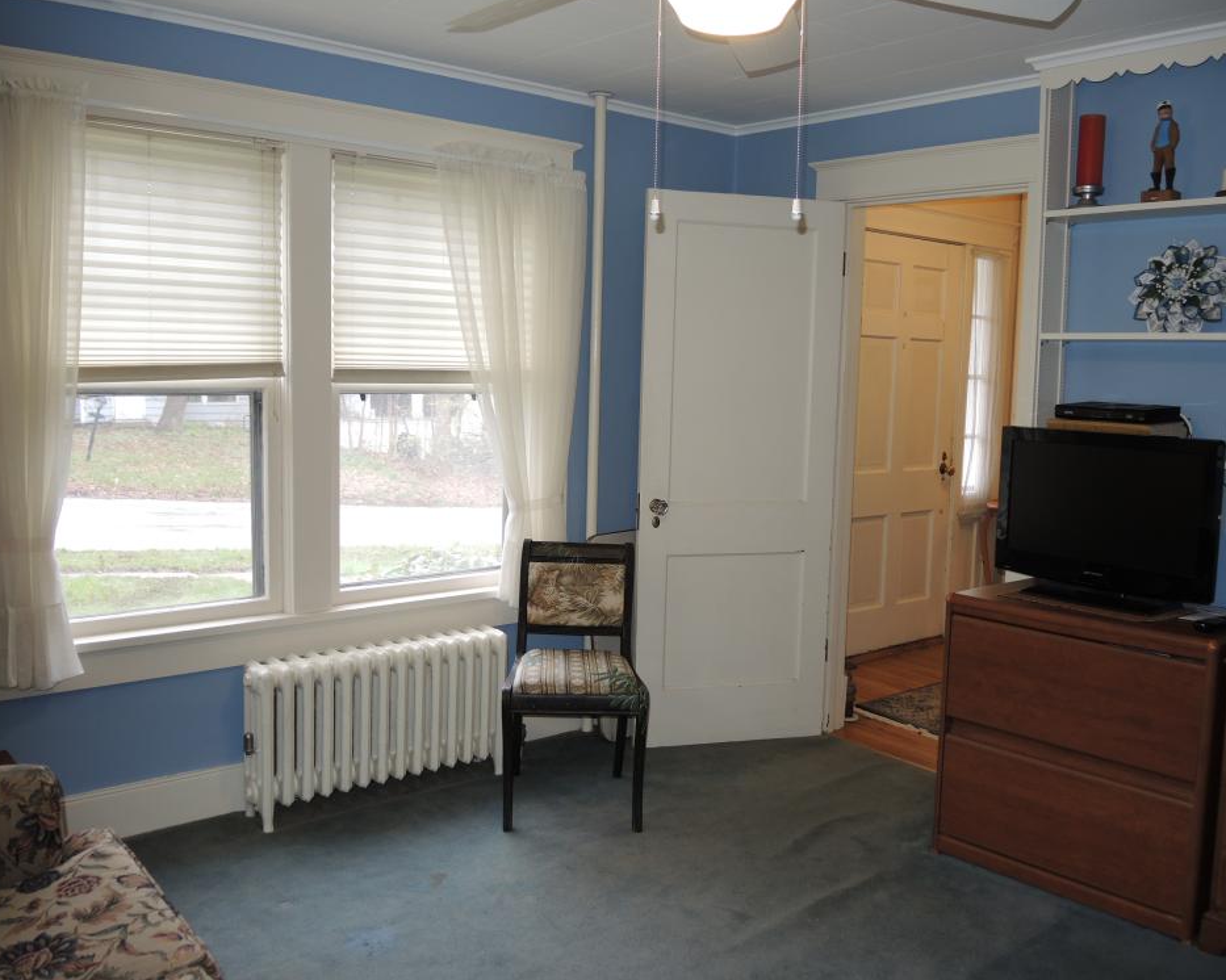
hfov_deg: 58.8
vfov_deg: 48.5
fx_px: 1088
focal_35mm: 30
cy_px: 477
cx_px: 640
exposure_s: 1/40
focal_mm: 6
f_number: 2
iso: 125
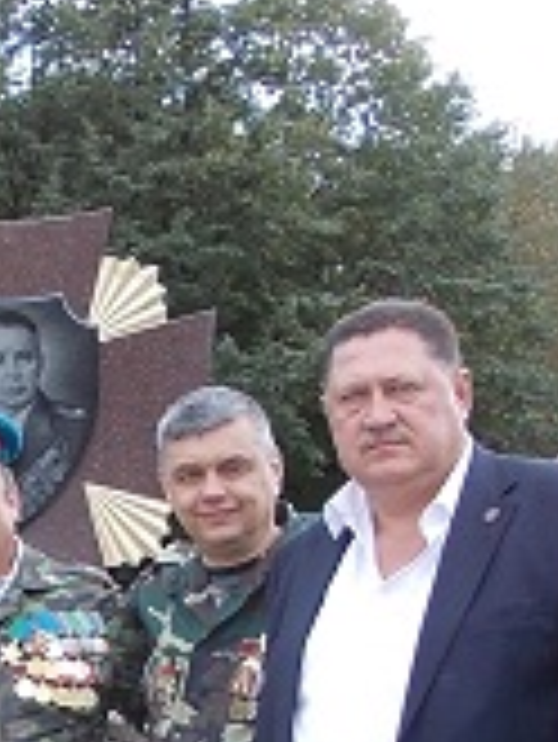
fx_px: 1825
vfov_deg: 22.1
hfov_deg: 16.8
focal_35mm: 85
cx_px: -58
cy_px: 744
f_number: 2.7
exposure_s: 1/200
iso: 80
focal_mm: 4
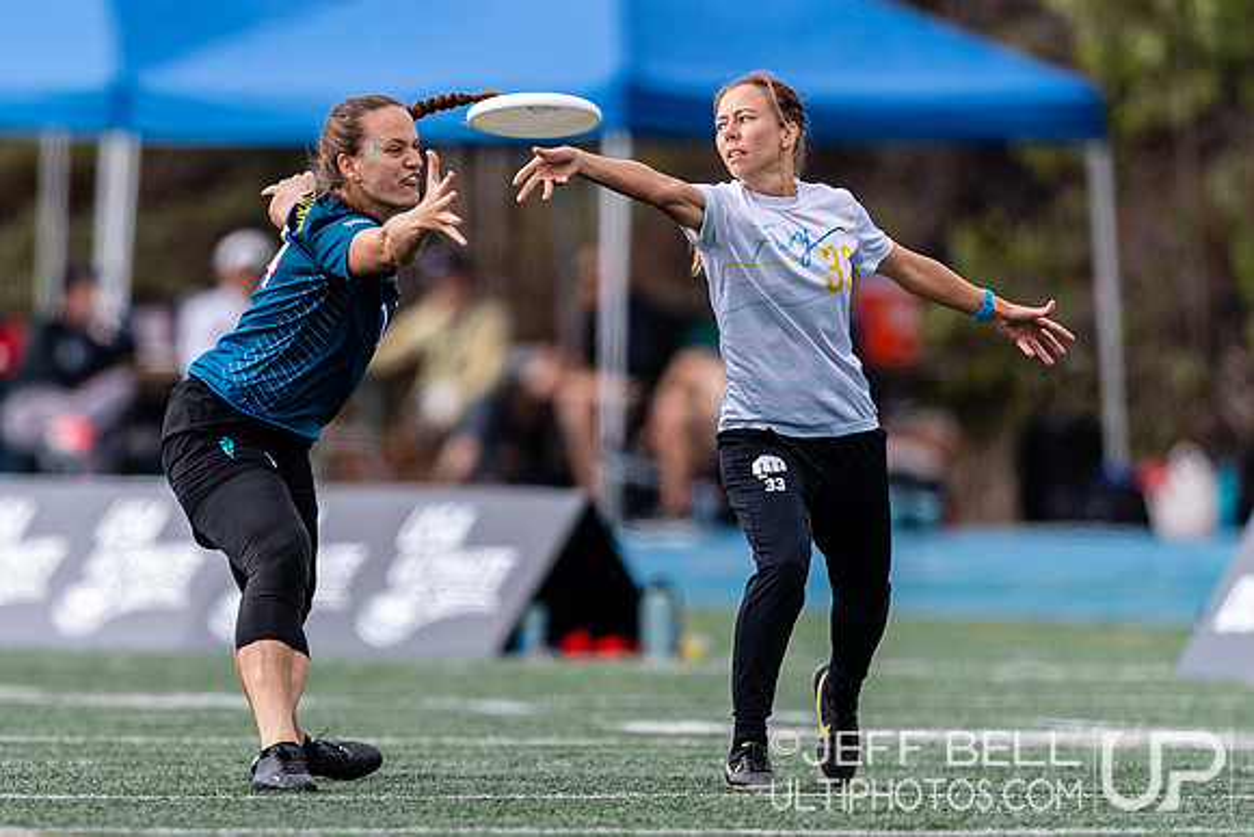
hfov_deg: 2.4
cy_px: 479
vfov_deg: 1.6
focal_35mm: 861
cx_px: 354
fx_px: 29996
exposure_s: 1/1000
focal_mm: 400
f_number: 2.8
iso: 100
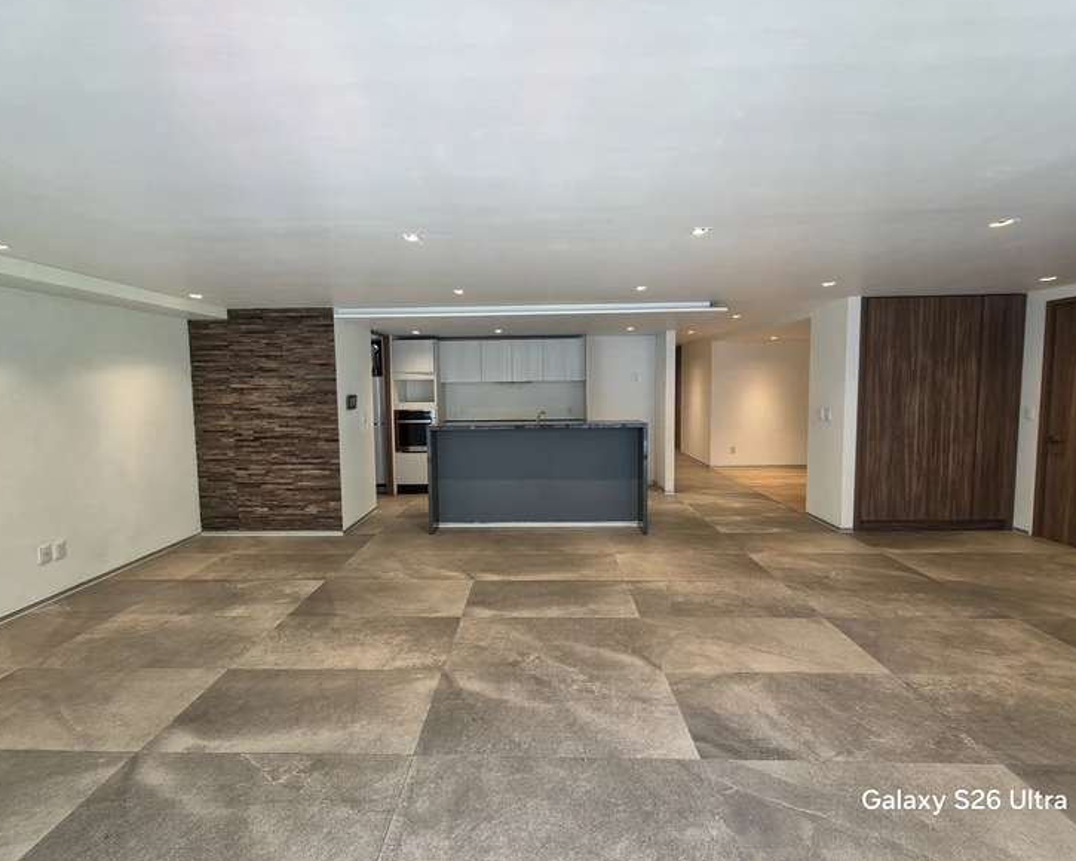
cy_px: 423
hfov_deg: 100.7
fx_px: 446
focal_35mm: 14
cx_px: 524
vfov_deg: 88.0
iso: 160
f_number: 1.9
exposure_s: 1/60
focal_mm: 2.2
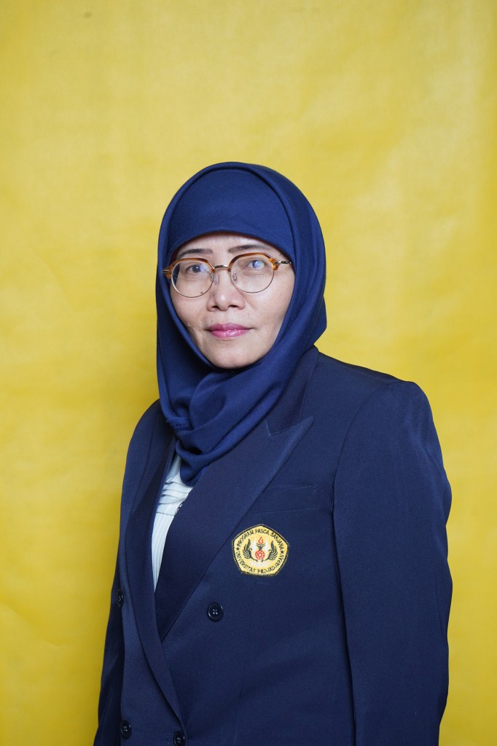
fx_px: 1450
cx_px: 248
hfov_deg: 19.4
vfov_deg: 28.9
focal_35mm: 70
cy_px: 373
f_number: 7.1
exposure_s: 1/200
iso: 200
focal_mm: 70
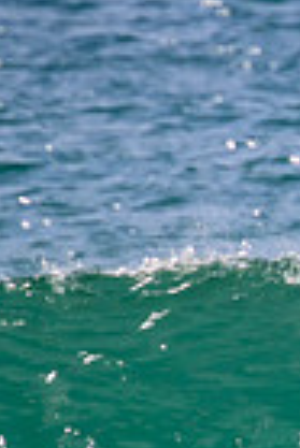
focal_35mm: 3336
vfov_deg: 0.6
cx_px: 848
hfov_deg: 0.4
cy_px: 279
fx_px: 41593
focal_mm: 800
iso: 800
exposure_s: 1/2000
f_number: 11
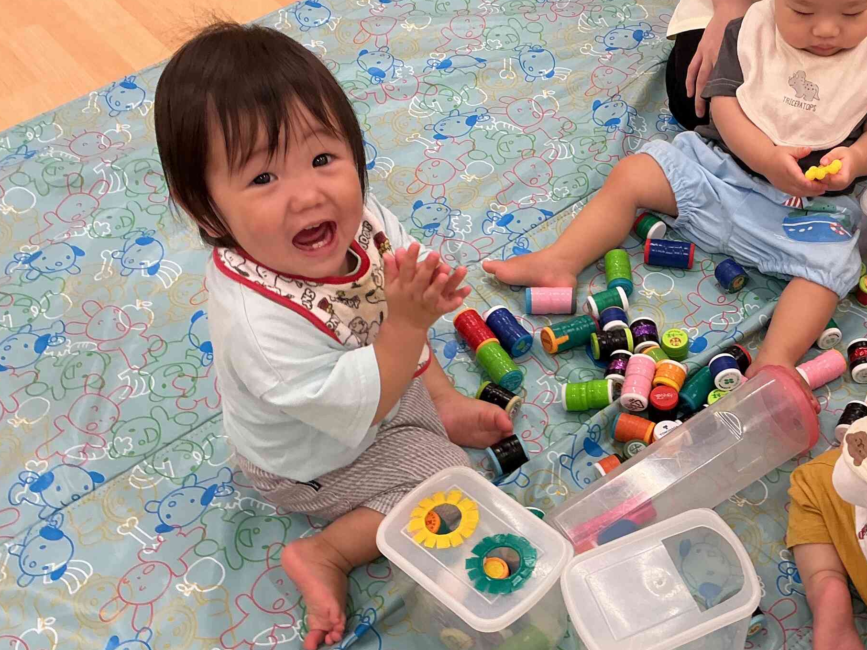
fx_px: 1202
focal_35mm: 48
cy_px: 348
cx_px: 650
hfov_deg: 38.6
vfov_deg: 30.2
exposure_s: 1/60
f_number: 1.8
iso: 40
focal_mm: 3
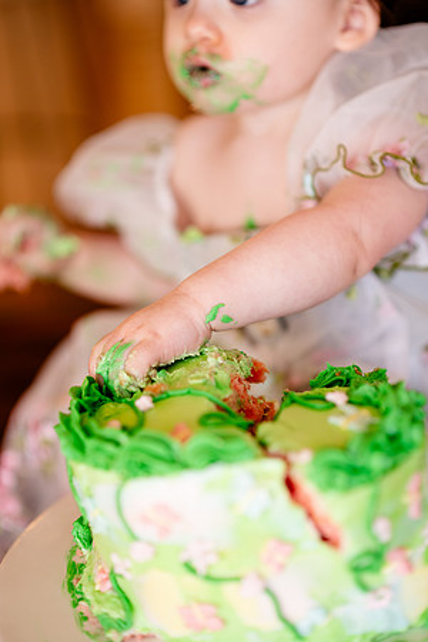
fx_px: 1516
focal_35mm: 85
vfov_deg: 23.9
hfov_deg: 16.1
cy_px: 321
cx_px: 214
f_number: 2.2
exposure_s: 1/400
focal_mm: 85
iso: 250
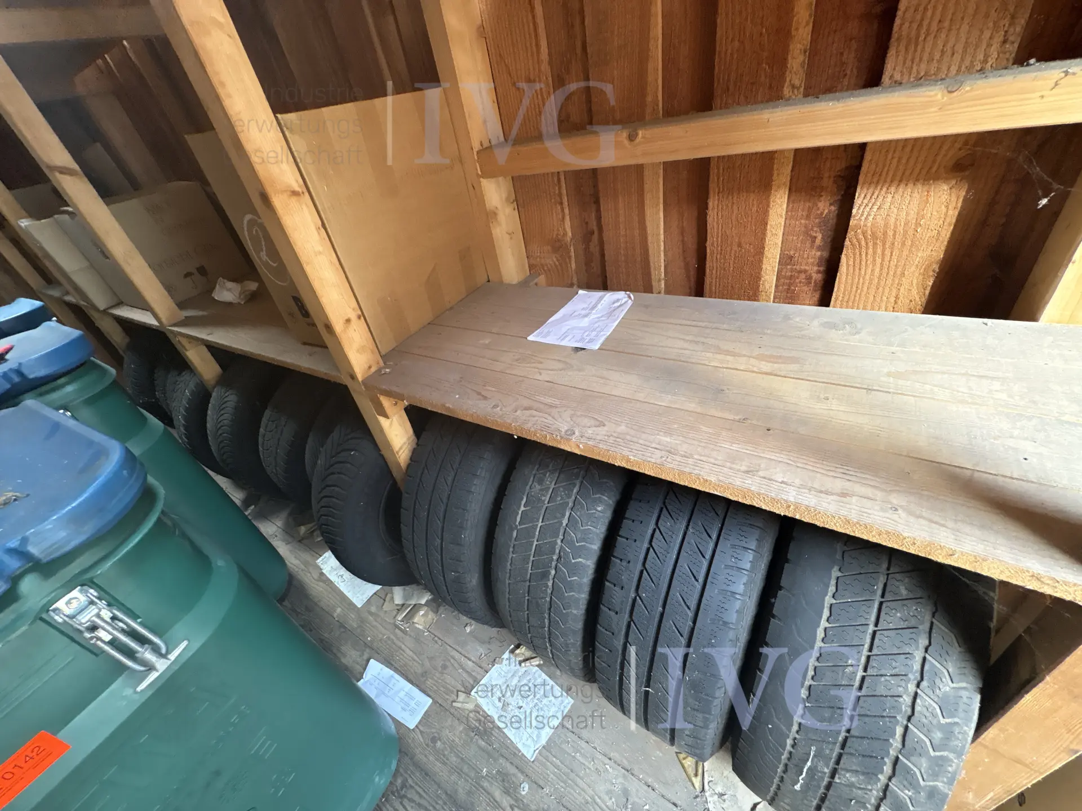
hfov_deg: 102.1
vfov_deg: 85.7
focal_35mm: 14
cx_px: 541
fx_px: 438
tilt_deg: -36.9
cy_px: 406
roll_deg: +14.3
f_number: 2.2
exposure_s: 1/60
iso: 400
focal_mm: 2.22
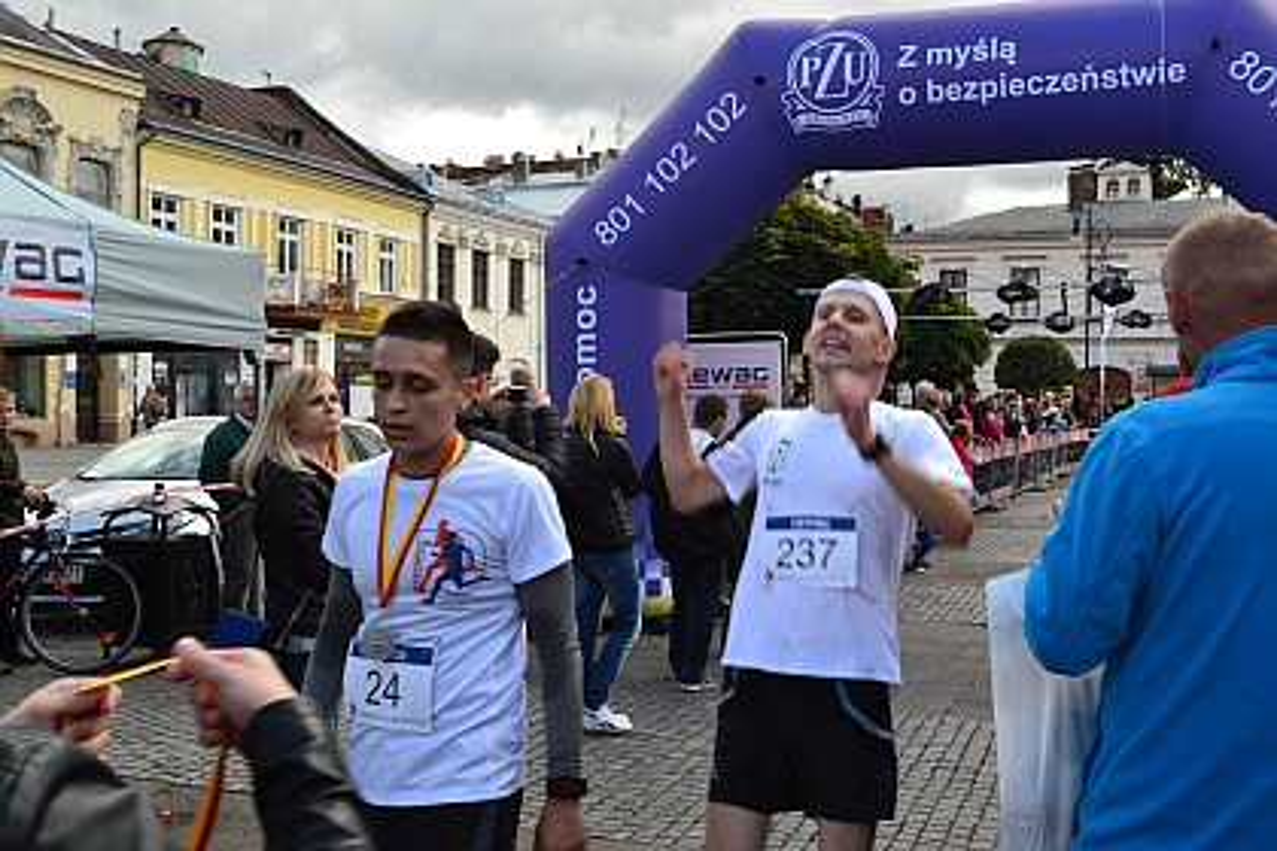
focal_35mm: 39
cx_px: 638
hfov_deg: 49.6
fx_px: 1383
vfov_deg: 34.2
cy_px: 426
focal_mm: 26
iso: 400
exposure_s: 1/125
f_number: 9
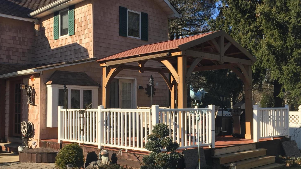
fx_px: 343
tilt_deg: +2.3
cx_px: 149
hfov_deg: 47.4
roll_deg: +0.6
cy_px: 93
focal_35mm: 43
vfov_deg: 27.7
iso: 32
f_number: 2.2
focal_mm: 4.15
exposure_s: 1/1276
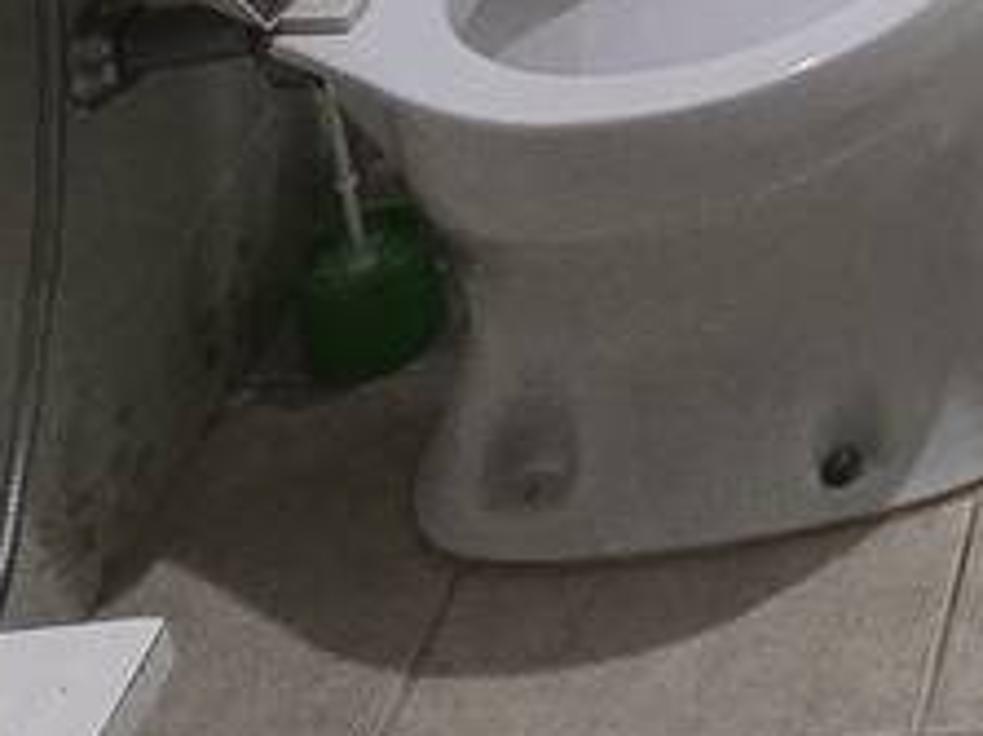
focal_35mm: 84
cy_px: -1163
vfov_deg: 12.5
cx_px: 1724
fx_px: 2384
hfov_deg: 18.6
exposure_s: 1/60
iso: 320
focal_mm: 2.2
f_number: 2.2
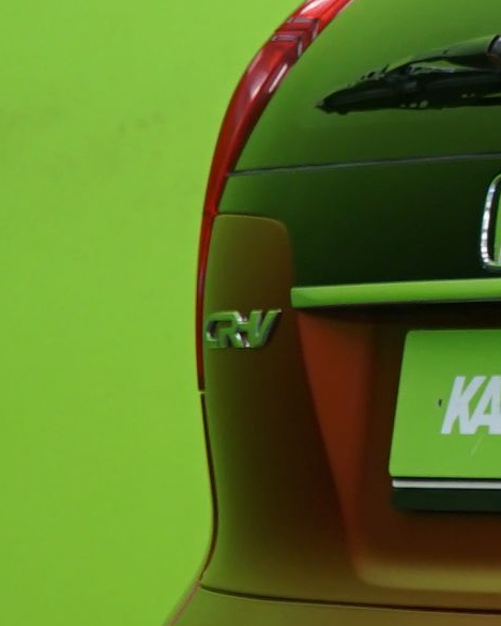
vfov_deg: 6.5
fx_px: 5505
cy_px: 372
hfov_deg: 4.7
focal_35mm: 297
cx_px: 2051
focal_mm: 47
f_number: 4.5
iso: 400
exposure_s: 1/8
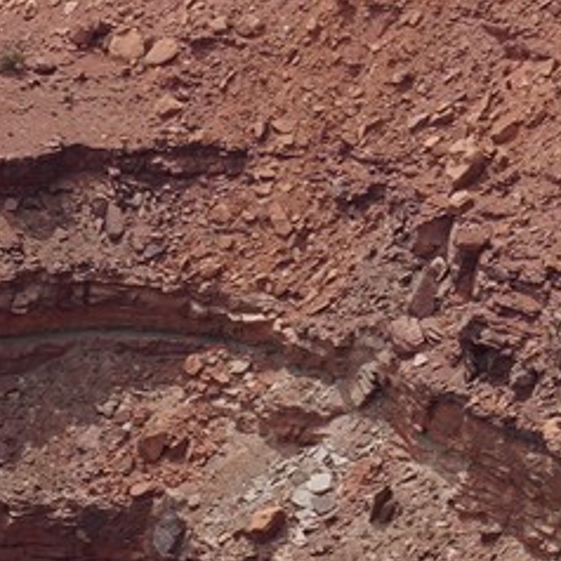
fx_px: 5372
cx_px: 196
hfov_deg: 6.0
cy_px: -52
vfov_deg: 6.0
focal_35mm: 293
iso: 100
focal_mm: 41
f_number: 13
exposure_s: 1/100
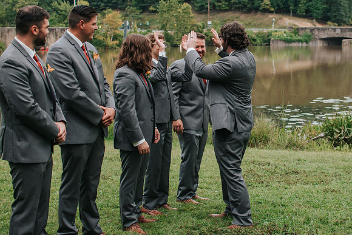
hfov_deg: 29.5
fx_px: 664
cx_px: 228
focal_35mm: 68
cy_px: 83
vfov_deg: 20.0
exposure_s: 1/1600
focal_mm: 35
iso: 200
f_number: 3.2
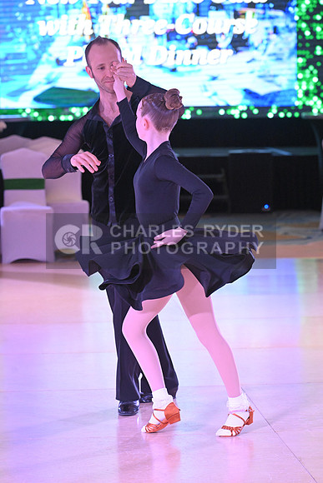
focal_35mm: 135
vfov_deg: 15.2
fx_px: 1816
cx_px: 162
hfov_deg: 10.2
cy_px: 242
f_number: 6.3
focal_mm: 135
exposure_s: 1/400
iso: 5000
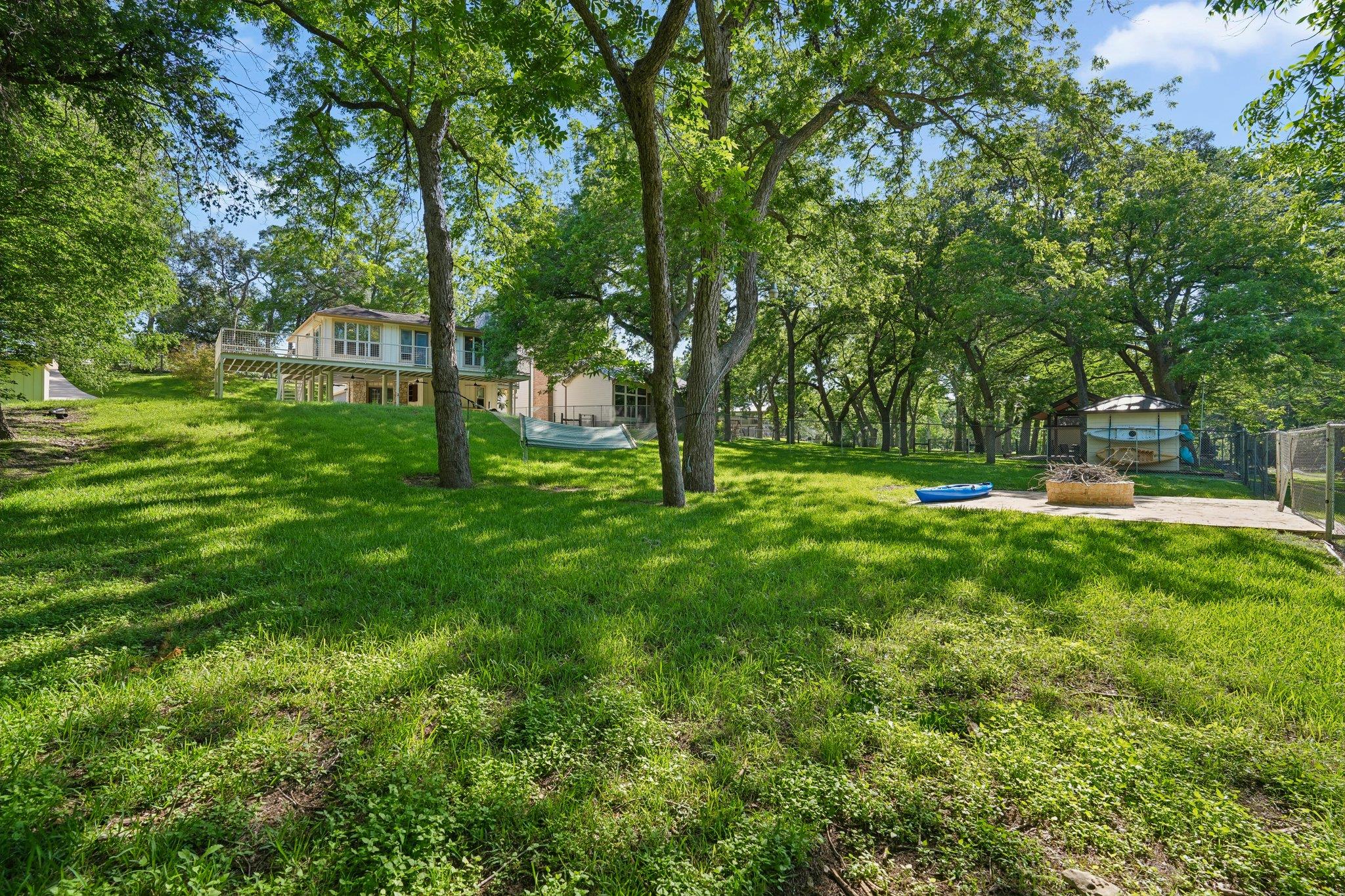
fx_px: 598
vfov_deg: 73.7
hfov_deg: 96.7
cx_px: 672
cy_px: 448
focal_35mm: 16
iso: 200
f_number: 8
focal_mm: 16
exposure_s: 1/125
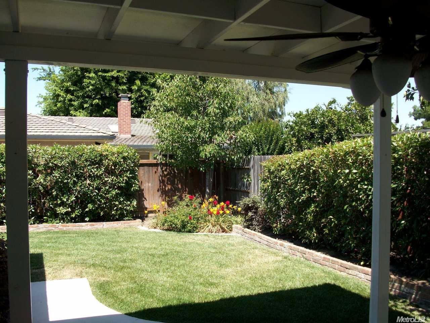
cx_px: 215
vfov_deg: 41.8
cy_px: 162
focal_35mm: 34
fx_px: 422
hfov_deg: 54.0
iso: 64
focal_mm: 5.7
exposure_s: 1/445
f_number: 2.8
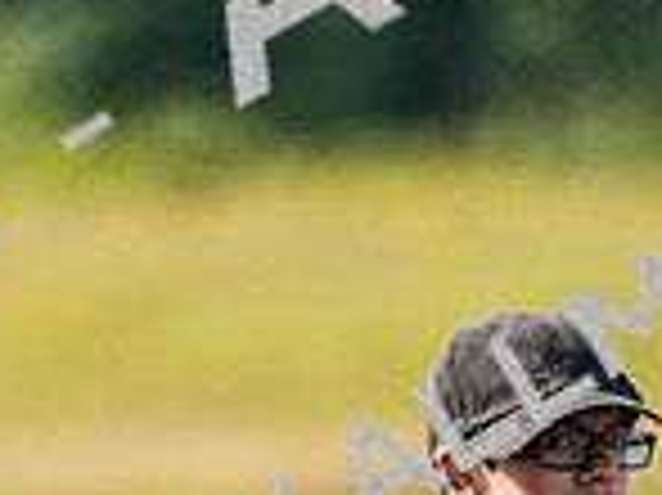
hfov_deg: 0.9
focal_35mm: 2278
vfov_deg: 0.7
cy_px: 765
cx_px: 464
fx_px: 43529
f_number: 4.5
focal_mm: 400
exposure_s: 1/2500
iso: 220
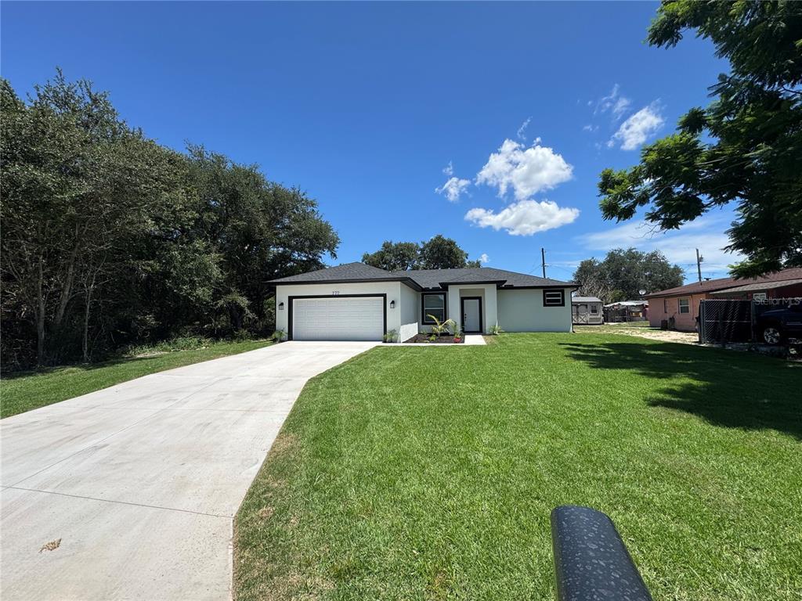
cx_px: 401
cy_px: 300
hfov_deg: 102.1
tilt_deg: +3.1
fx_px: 324
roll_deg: -0.2
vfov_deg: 85.7
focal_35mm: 14
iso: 50
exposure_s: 1/2208
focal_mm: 2.22
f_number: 2.2
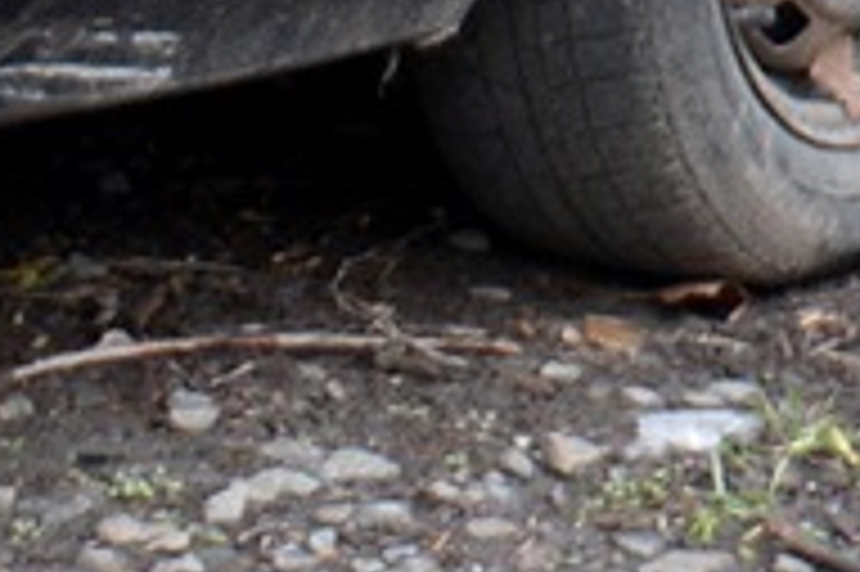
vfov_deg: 2.6
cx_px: 360
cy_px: -1277
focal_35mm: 518
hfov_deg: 4.0
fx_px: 12364
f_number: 5
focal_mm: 44
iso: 400
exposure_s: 1/100
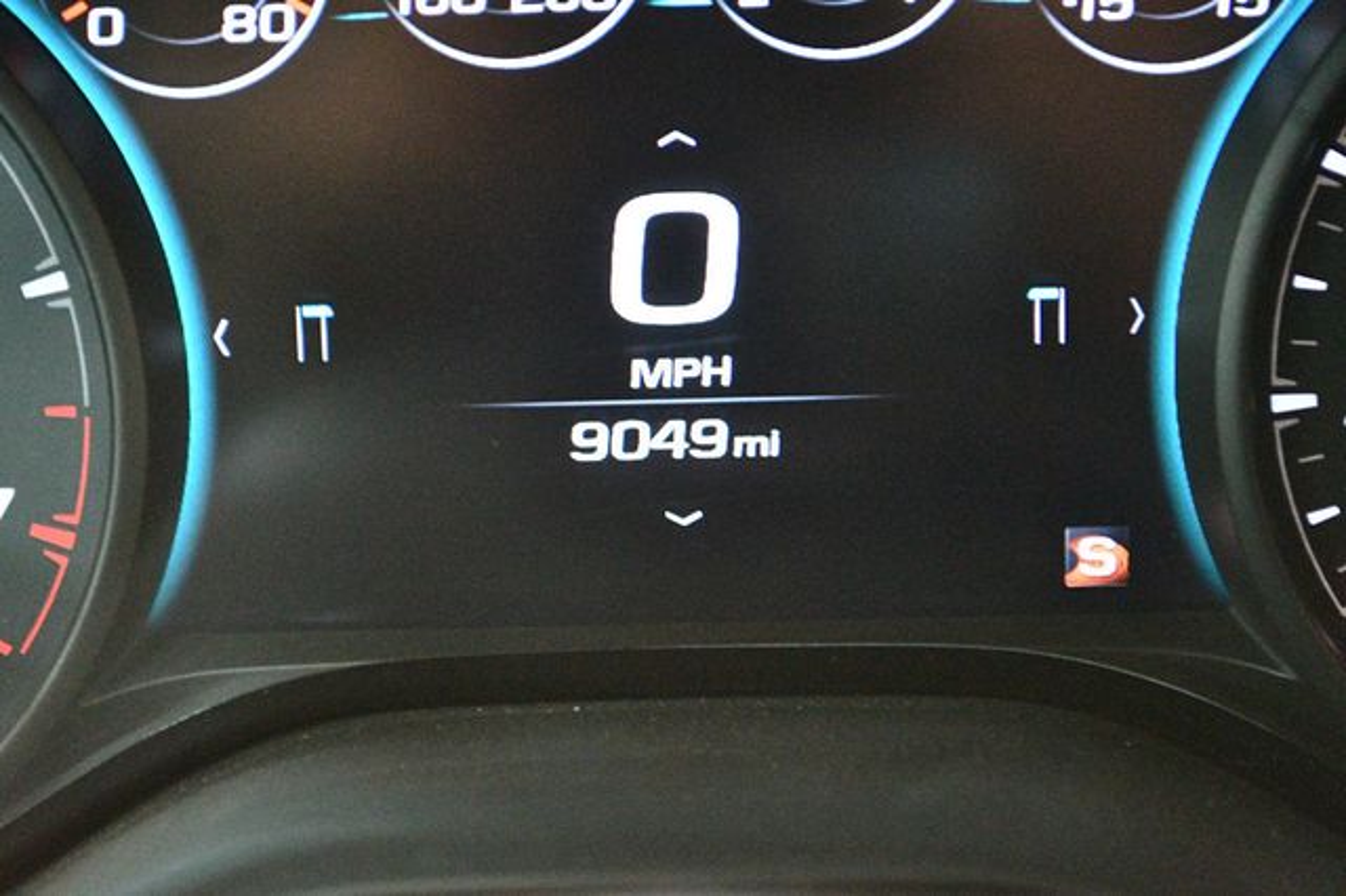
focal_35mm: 75
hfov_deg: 27.0
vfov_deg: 18.2
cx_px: 673
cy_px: 448
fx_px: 2803
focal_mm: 50
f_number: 5.6
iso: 12800
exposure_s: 1/13
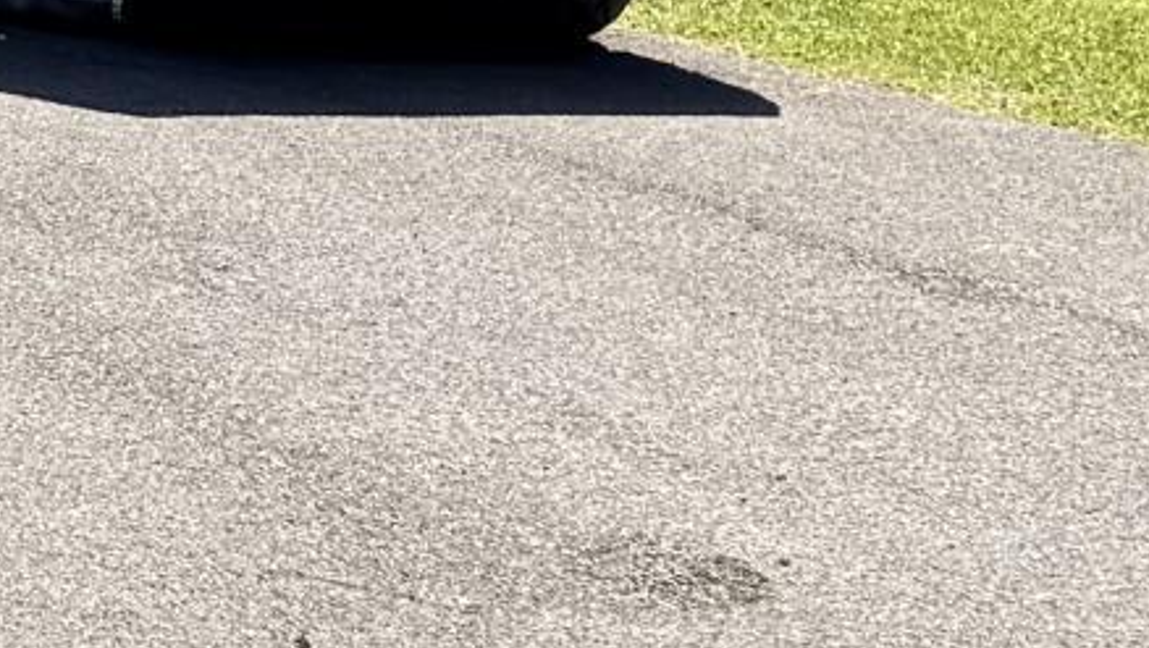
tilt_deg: +5.0
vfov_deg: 6.5
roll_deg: -1.1
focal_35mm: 179
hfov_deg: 10.9
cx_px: -1157
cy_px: -845
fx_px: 5457
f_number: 1.78
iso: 80
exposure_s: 1/3021
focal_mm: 6.76
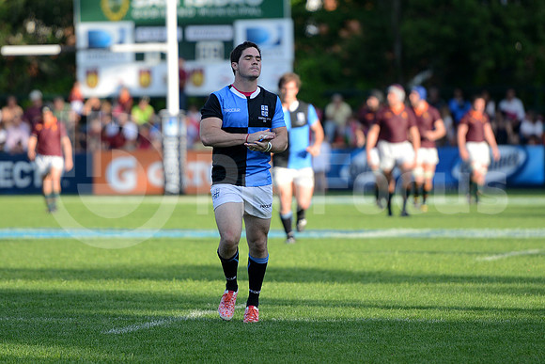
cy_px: 182
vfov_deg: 7.0
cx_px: 272
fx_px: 2953
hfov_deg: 10.5
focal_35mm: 195
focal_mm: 195
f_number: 2.8
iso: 250
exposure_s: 1/800
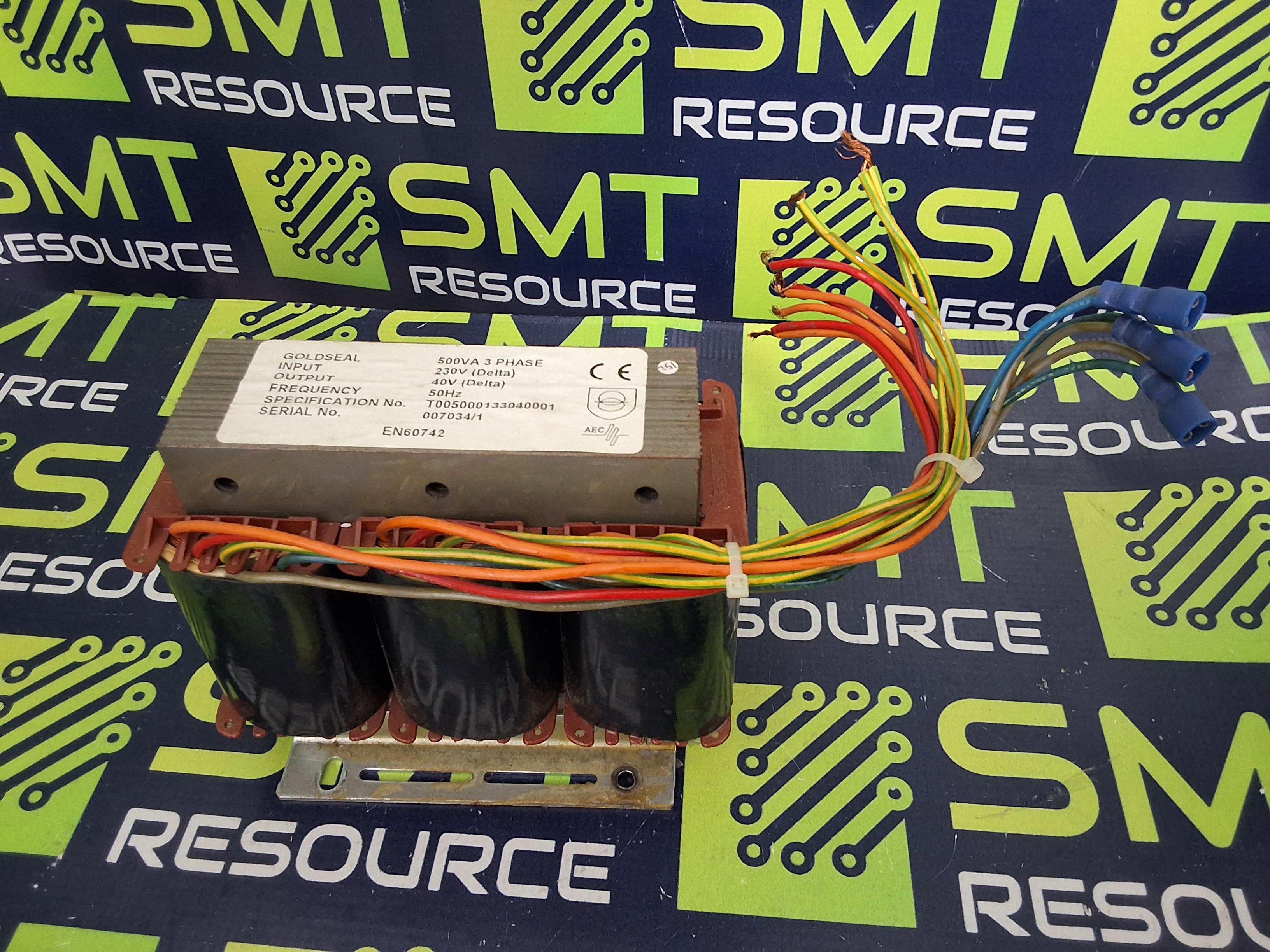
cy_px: 476
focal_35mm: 28
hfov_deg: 63.4
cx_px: 635
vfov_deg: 49.7
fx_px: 1027
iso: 320
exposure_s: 1/24
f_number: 1.9
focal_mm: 2.91
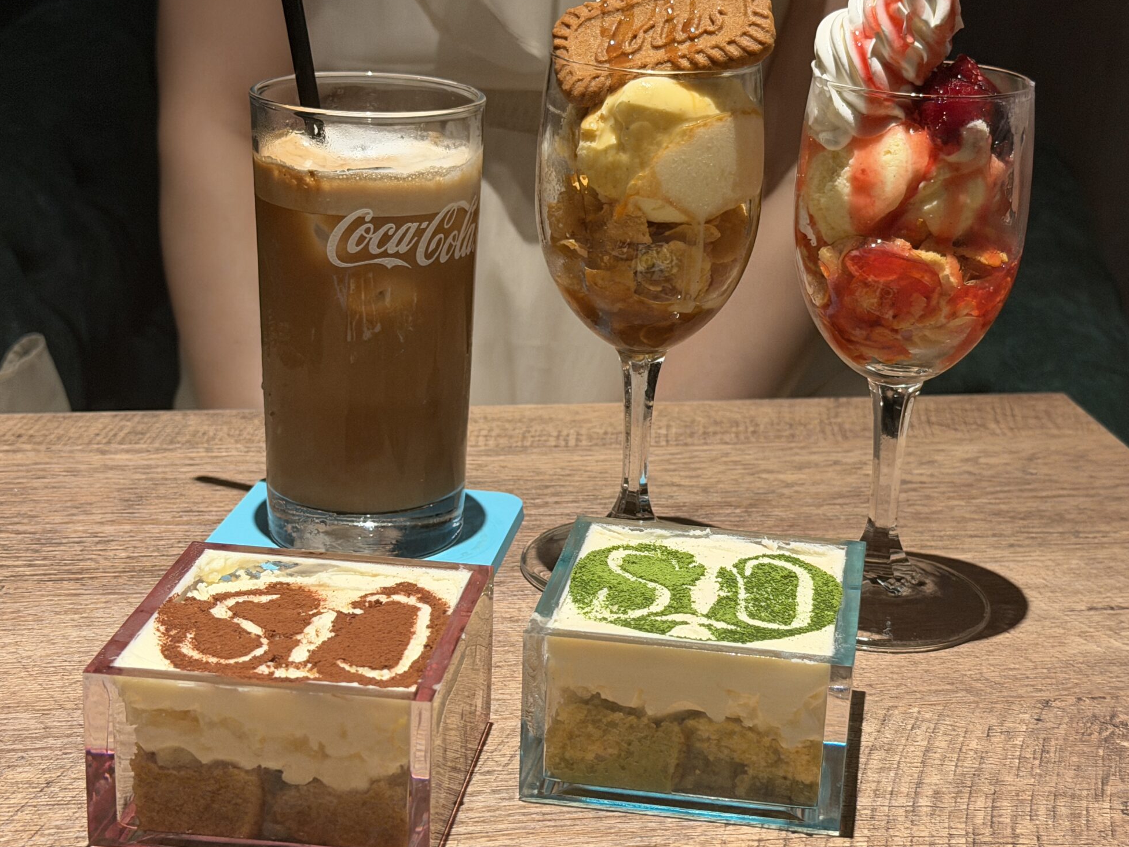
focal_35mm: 63
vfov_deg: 23.3
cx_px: 637
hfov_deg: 30.7
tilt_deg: -19.7
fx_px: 2055
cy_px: 427
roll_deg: -2.0
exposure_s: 1/33
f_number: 1.78
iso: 200
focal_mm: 6.76
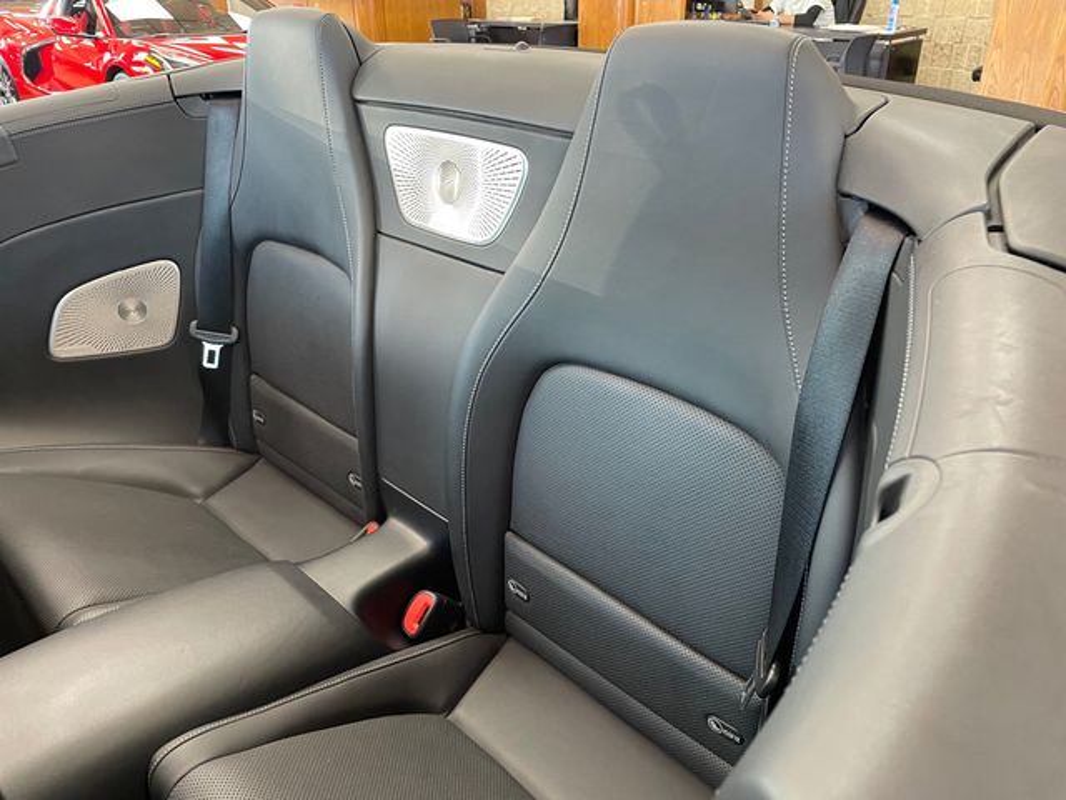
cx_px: 533
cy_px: 400
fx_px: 801
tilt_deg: -27.9
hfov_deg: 67.3
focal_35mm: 26
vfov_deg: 53.1
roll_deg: +0.7
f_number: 1.6
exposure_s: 1/60
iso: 160
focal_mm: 4.2
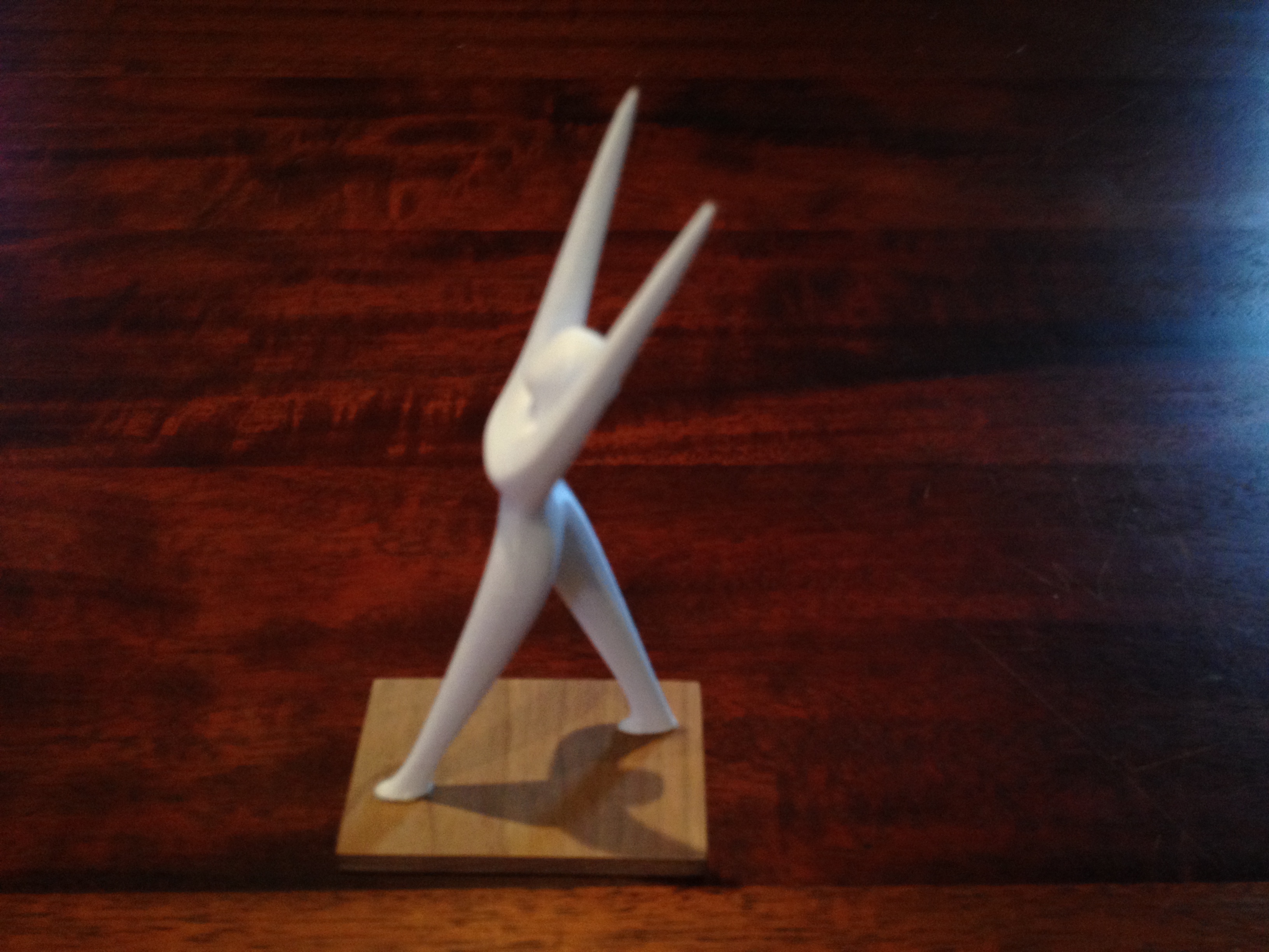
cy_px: 476
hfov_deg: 52.6
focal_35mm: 35
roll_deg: -0.5
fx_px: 1283
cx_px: 634
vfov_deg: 40.7
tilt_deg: -41.7
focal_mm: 4.28
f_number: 2.4
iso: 160
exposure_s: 1/20
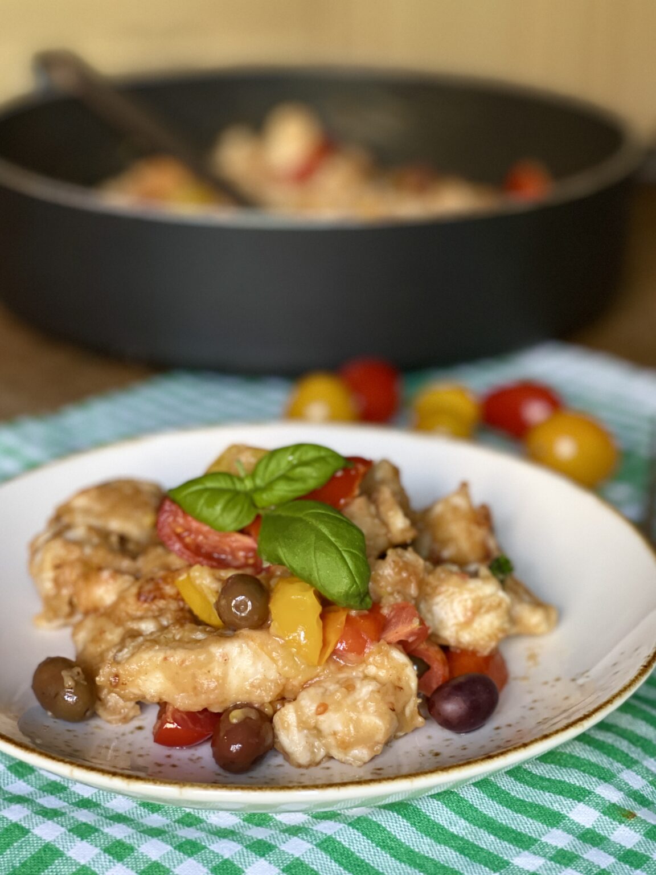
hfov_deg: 22.9
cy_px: 438
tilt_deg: -22.1
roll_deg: -0.5
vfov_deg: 30.3
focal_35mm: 64
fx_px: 1617
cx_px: 328
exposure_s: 1/33
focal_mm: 7.5
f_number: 2.2
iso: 320
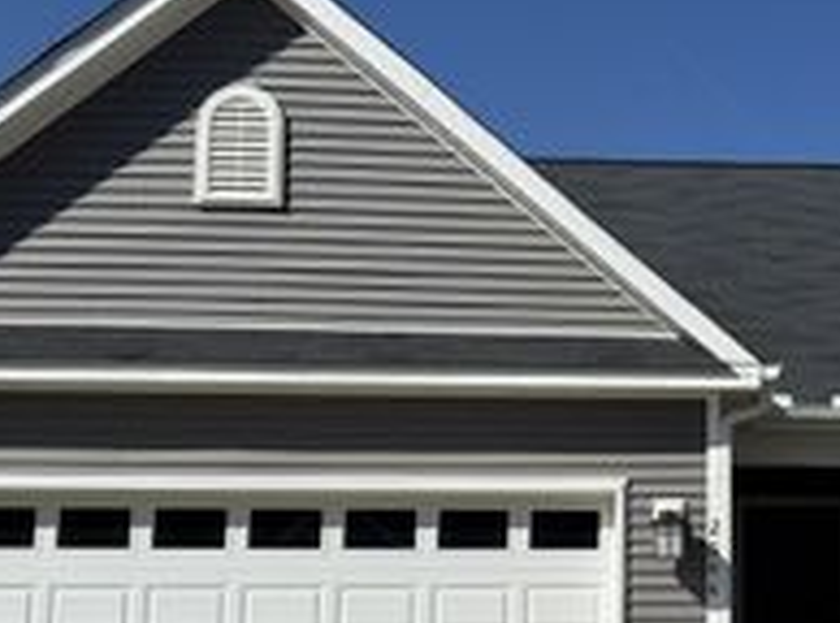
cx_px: 779
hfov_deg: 29.8
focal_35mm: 62
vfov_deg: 23.2
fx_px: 1499
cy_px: 500
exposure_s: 1/8130
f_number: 1.78
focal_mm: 6.76
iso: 80
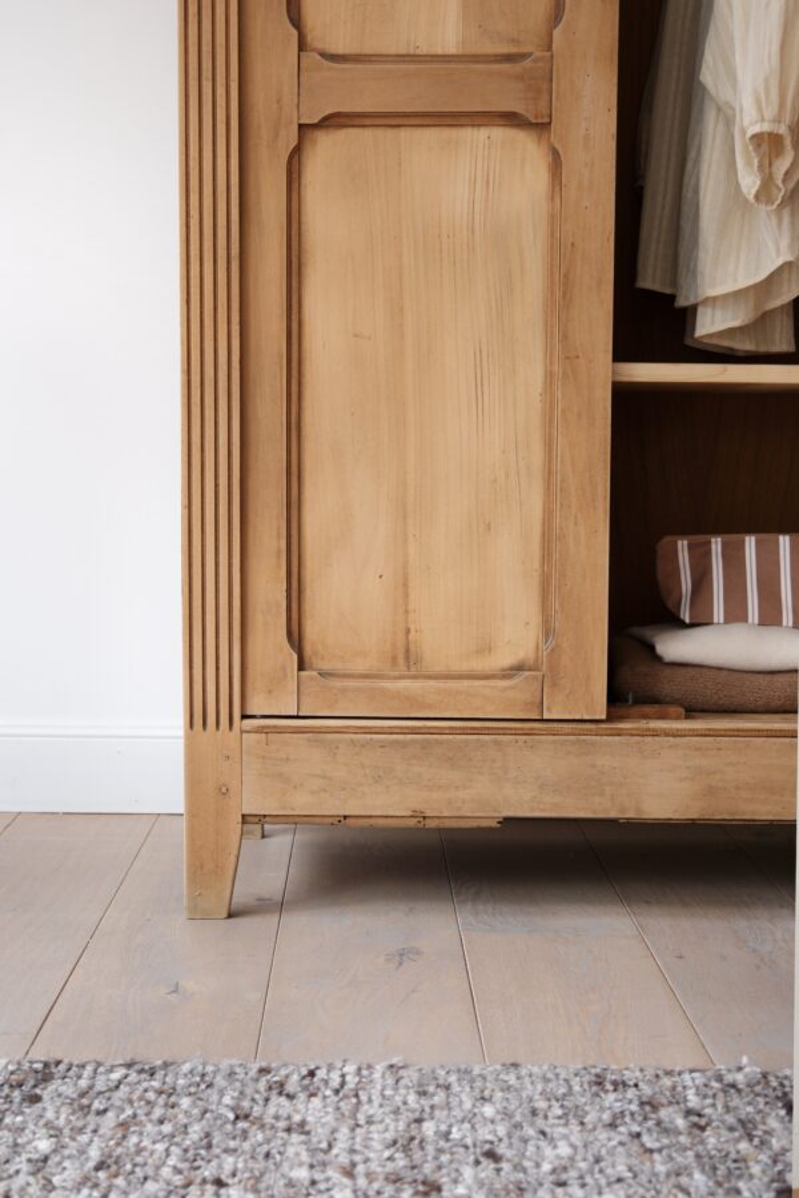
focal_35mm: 53
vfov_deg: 37.5
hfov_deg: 25.5
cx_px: 400
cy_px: 599
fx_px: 1764
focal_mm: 35
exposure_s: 1/52
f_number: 2.8
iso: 160
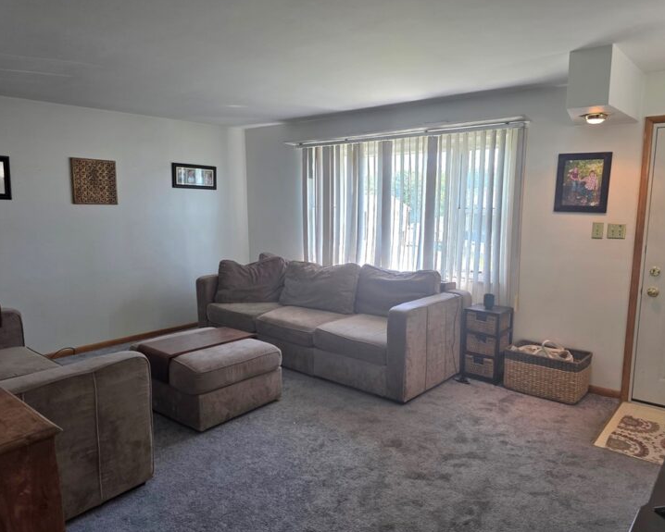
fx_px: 492
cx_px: 337
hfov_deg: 68.1
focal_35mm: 25
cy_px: 266
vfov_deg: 56.8
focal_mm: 6.3
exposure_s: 1/120
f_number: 1.7
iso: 125
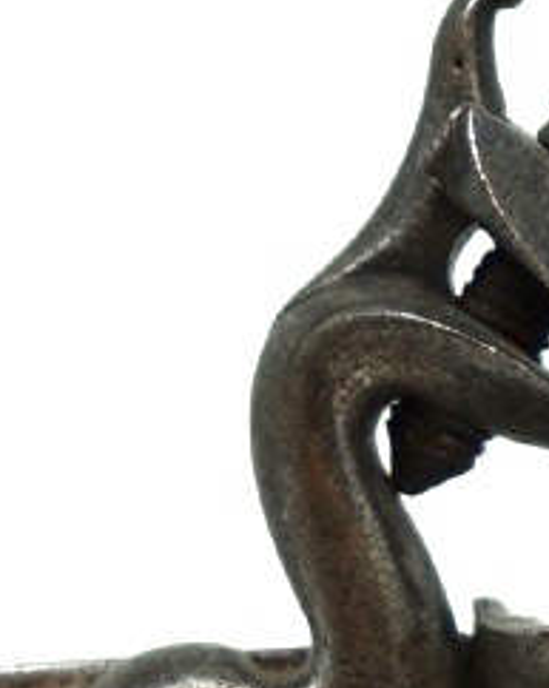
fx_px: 9971
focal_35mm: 490
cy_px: 563
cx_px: 287
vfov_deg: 4.0
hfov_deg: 3.2
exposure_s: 1/125
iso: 200
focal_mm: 70
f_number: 5.6
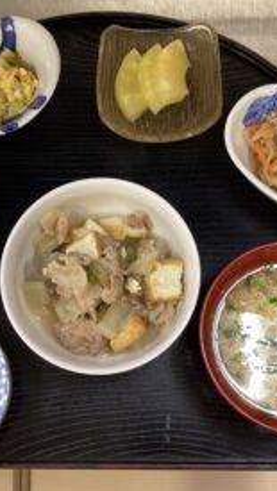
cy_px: 249
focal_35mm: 46
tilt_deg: -74.7
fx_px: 600
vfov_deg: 44.6
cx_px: 106
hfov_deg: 25.9
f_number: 2.4
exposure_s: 1/60
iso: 160
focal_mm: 3.3
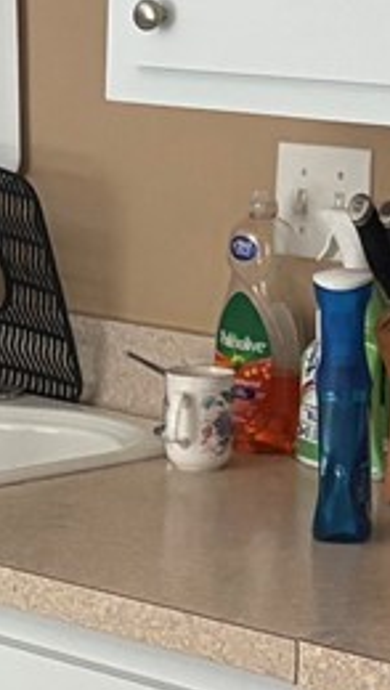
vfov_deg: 12.4
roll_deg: +0.2
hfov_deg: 6.9
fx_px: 3187
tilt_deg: -9.4
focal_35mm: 174
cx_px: -260
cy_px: 398
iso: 250
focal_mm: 5.96
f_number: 1.6
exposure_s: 1/60
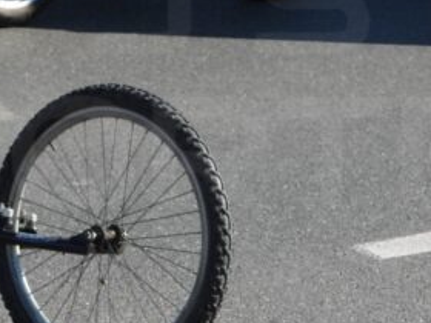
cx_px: -148
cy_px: 83
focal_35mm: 150
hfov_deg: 12.7
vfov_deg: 9.9
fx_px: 1868
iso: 100
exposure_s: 1/800
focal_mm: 7.4
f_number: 3.2
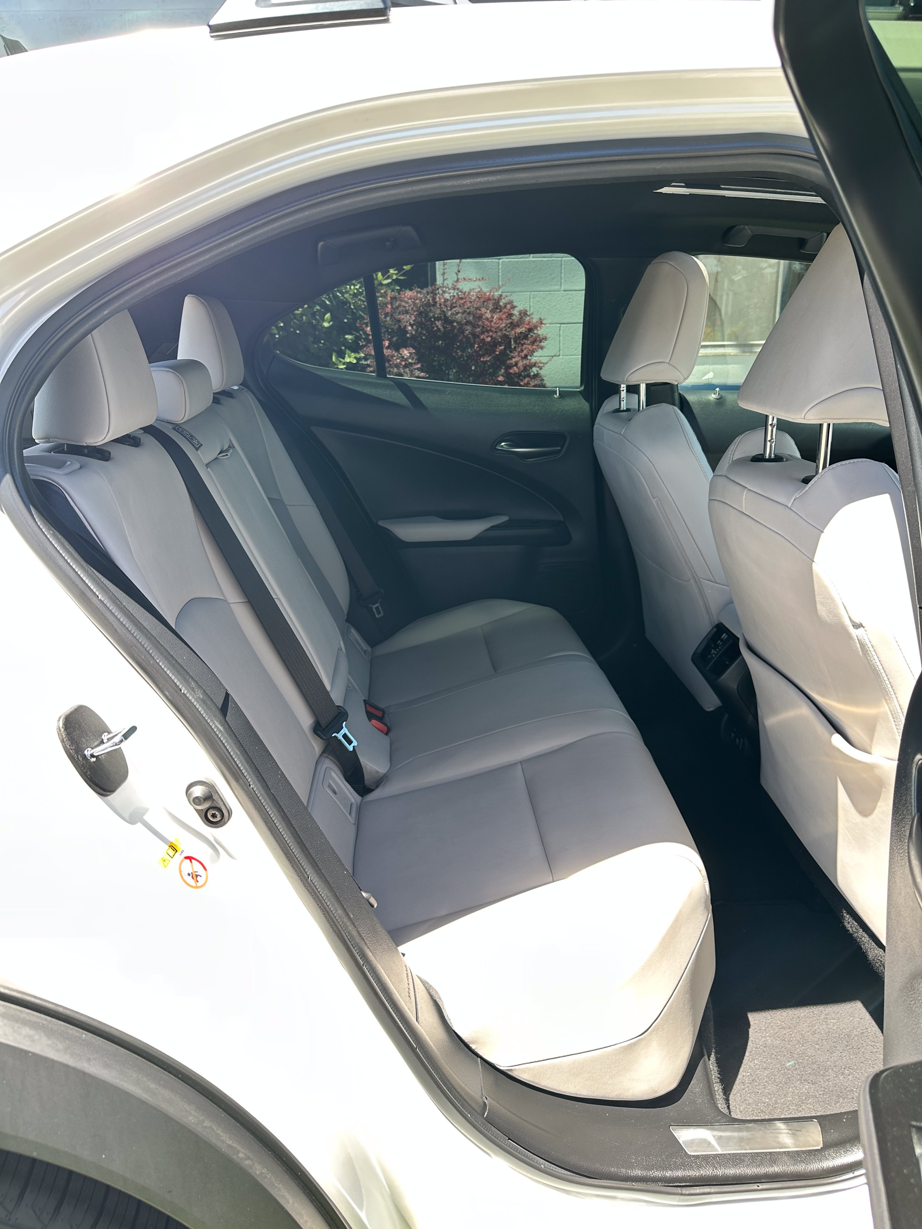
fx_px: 852
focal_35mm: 24
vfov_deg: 71.6
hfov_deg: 56.8
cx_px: 461
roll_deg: +1.8
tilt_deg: -16.8
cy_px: 614
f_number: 1.78
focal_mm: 6.86
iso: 80
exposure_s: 1/172
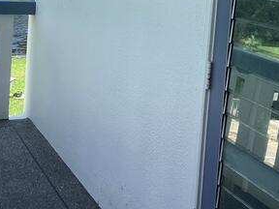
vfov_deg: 20.7
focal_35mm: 69
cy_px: 8
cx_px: 165
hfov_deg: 28.1
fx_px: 556
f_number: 2.4
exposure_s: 1/532
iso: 25
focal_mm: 3.3
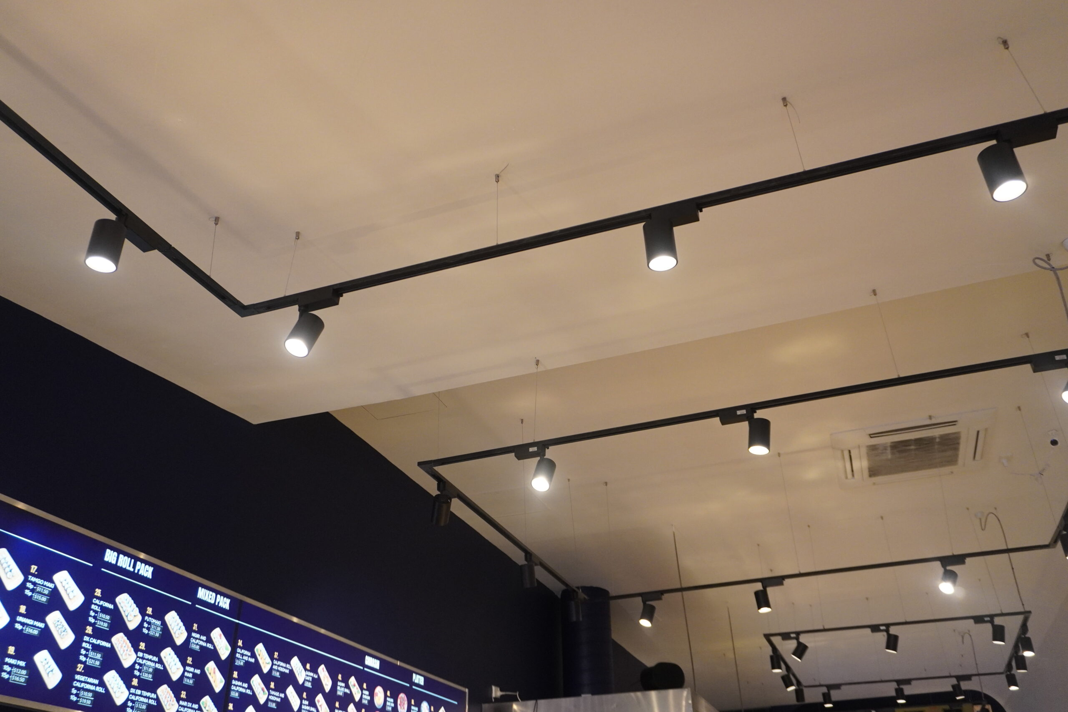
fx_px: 890
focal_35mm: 30
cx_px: 534
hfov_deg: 61.9
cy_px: 356
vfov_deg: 43.6
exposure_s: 1/160
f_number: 4
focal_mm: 20
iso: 1600
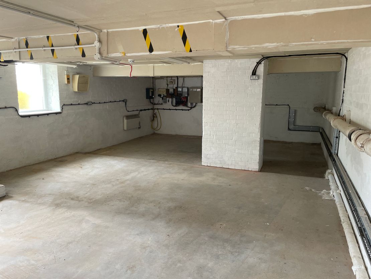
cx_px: 186
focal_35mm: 26
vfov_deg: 53.1
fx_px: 279
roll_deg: +0.1
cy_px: 140
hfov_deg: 67.3
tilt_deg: -8.9
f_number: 1.6
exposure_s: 1/101
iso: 125
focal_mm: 4.2
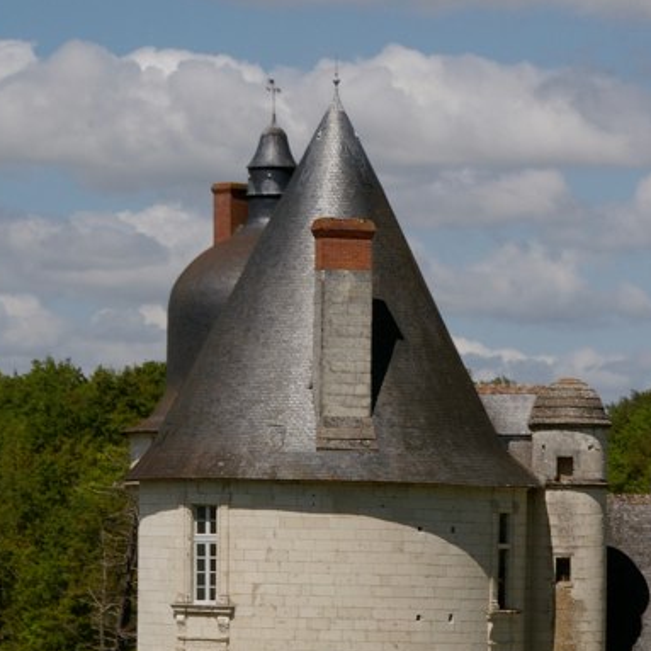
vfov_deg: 9.3
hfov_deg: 9.3
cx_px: 656
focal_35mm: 187
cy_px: 461
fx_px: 3982
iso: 200
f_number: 20
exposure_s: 1/125
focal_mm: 55
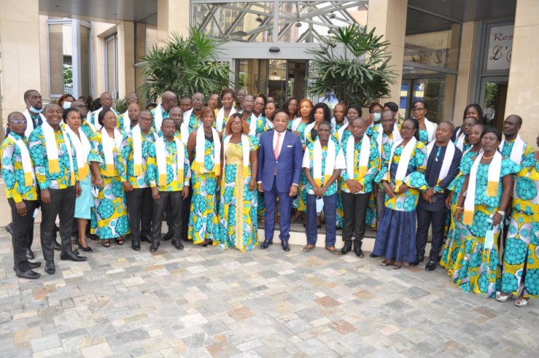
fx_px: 404
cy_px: 179
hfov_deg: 67.5
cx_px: 270
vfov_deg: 47.8
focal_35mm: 27
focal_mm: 18
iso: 500
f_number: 3.5
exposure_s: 1/160
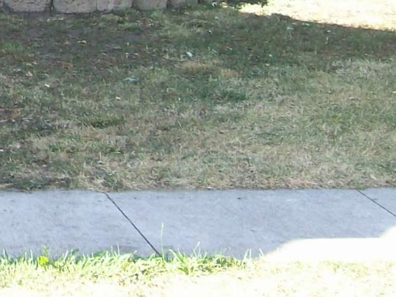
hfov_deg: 13.9
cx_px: -292
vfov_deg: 11.2
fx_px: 1464
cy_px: -128
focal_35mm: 128
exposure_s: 1/158
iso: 80
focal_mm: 6
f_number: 2.7
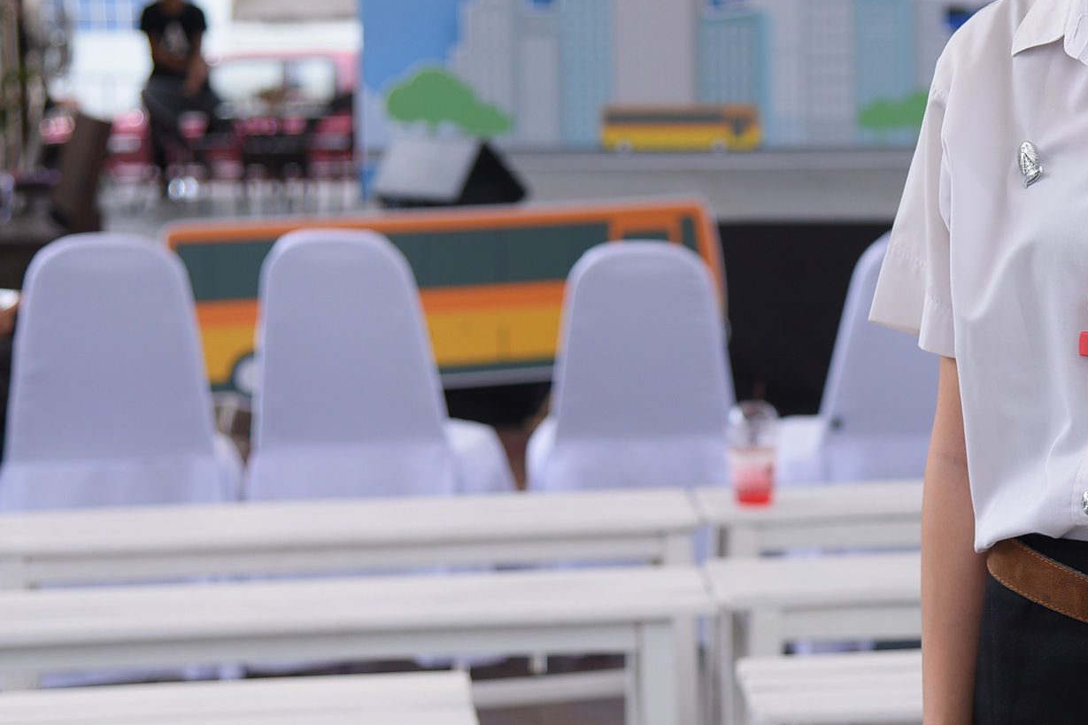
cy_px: 289
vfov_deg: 11.6
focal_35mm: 118
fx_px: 3565
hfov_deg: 17.1
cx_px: 937
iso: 250
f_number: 4
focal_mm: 58
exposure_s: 1/320
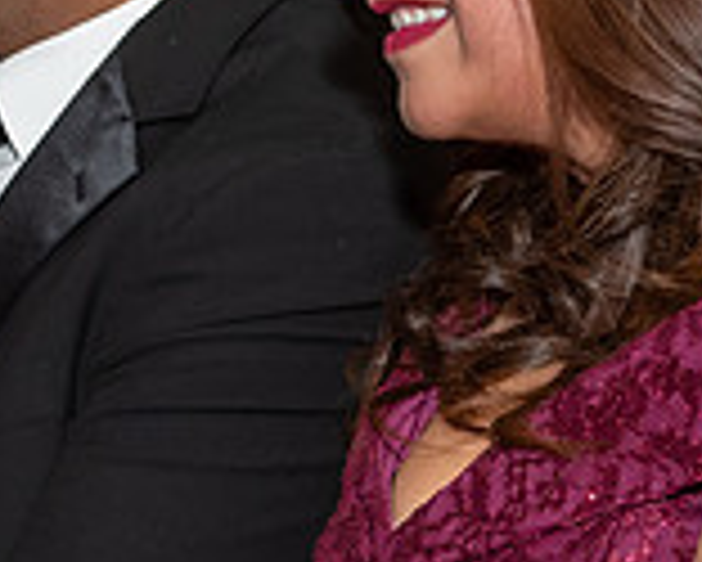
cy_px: 280
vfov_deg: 6.1
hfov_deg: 7.6
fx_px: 5260
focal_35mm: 253
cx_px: 281
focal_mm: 38
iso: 500
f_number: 6.3
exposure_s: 1/250
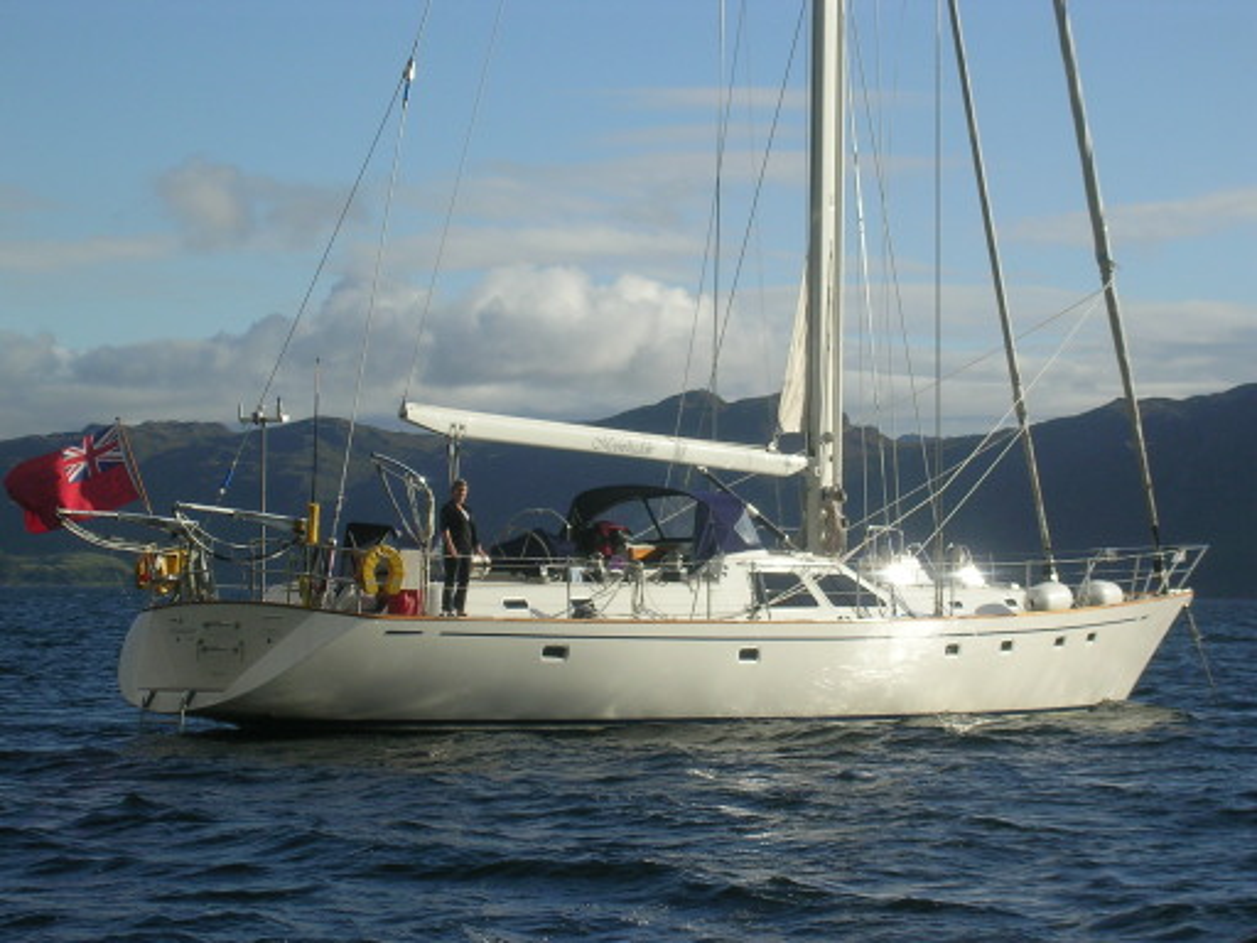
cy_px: 472
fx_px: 4176
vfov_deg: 12.9
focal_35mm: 115
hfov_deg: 17.1
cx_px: 628
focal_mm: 17.4
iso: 50
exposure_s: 1/700
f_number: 4.9
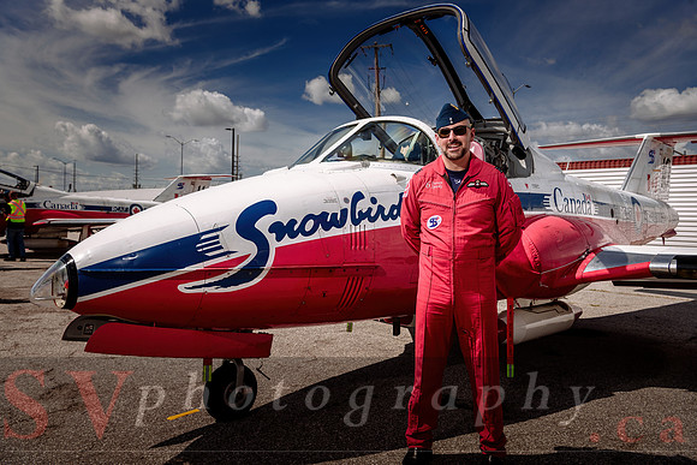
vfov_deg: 42.3
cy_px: 232
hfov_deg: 60.3
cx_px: 348
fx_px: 600
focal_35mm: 31
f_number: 7.1
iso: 64
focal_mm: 31
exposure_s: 1/250
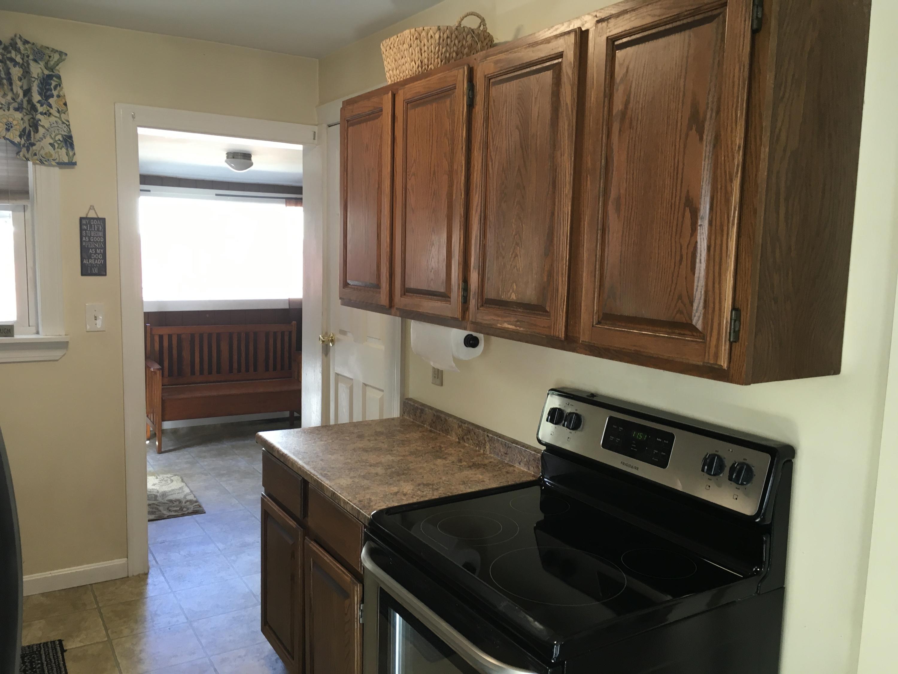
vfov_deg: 48.2
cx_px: 449
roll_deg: +0.2
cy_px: 337
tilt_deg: -4.6
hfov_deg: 61.7
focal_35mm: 29
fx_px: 752
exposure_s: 1/30
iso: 50
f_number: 2.2
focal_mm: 4.15
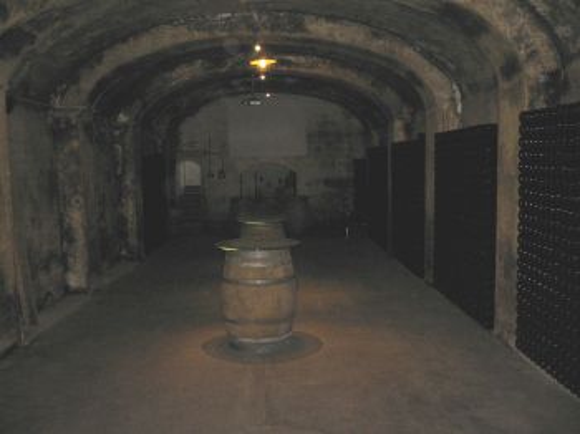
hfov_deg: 52.7
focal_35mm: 35
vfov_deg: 40.7
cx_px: 290
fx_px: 586
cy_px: 217
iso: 400
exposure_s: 1/60
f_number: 2.8
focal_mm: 5.8
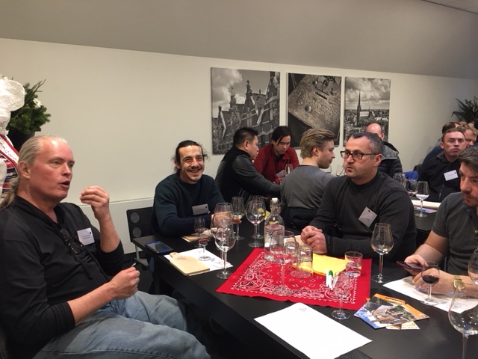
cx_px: 239
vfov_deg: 48.2
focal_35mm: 29
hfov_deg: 61.7
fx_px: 400
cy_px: 180
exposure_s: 1/17
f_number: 2.2
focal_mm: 4.15
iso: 64
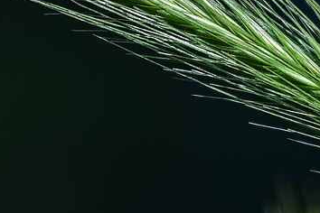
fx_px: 8035
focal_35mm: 904
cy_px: 122
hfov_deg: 2.3
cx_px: 372
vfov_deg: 1.5
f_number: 4
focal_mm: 200
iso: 100
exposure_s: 1/1000
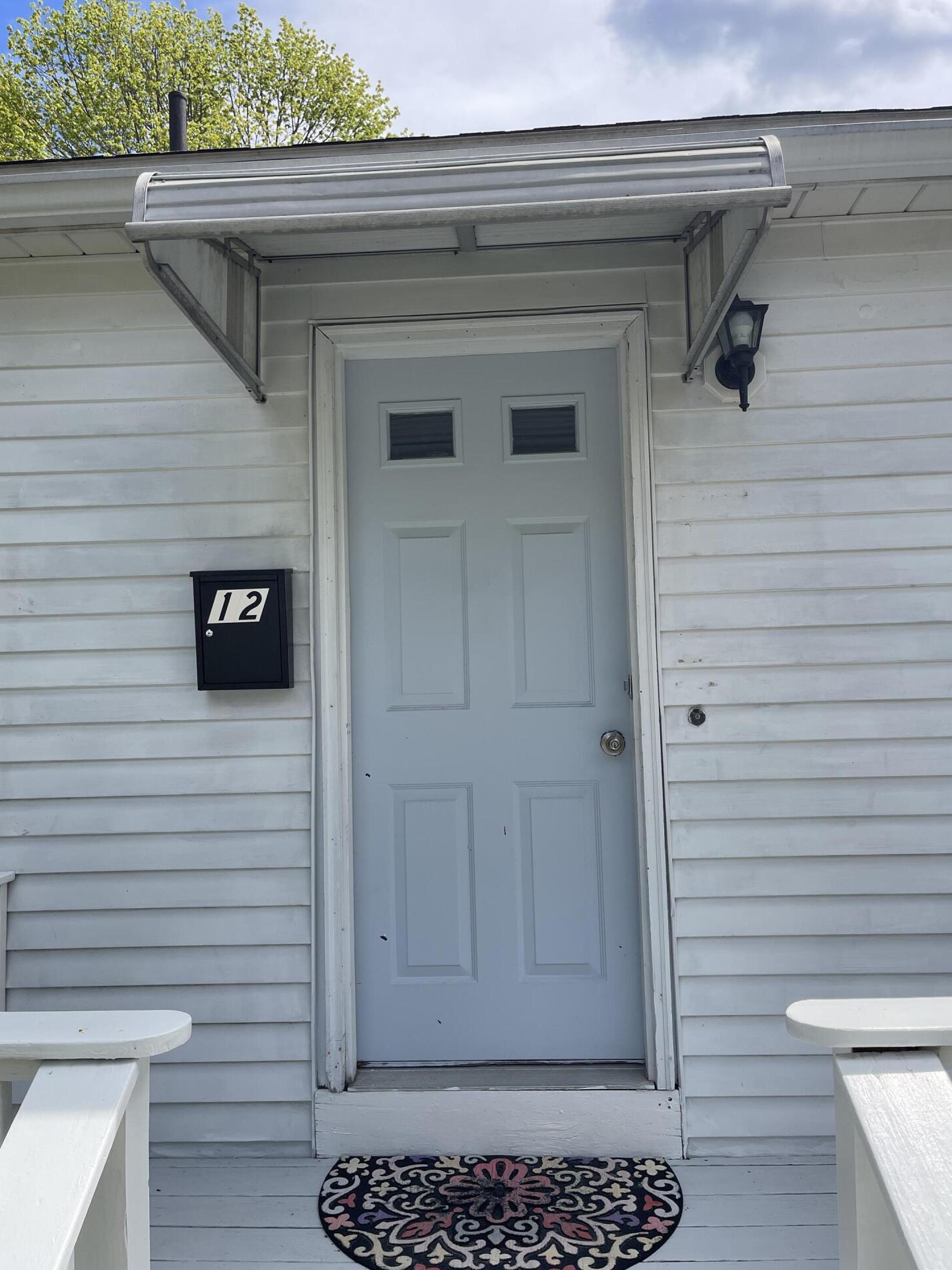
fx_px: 953
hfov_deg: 53.1
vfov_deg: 67.3
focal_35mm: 26
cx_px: 466
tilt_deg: +2.9
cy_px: 631
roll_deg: +1.0
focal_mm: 5.1
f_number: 1.6
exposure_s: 1/2049
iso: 32
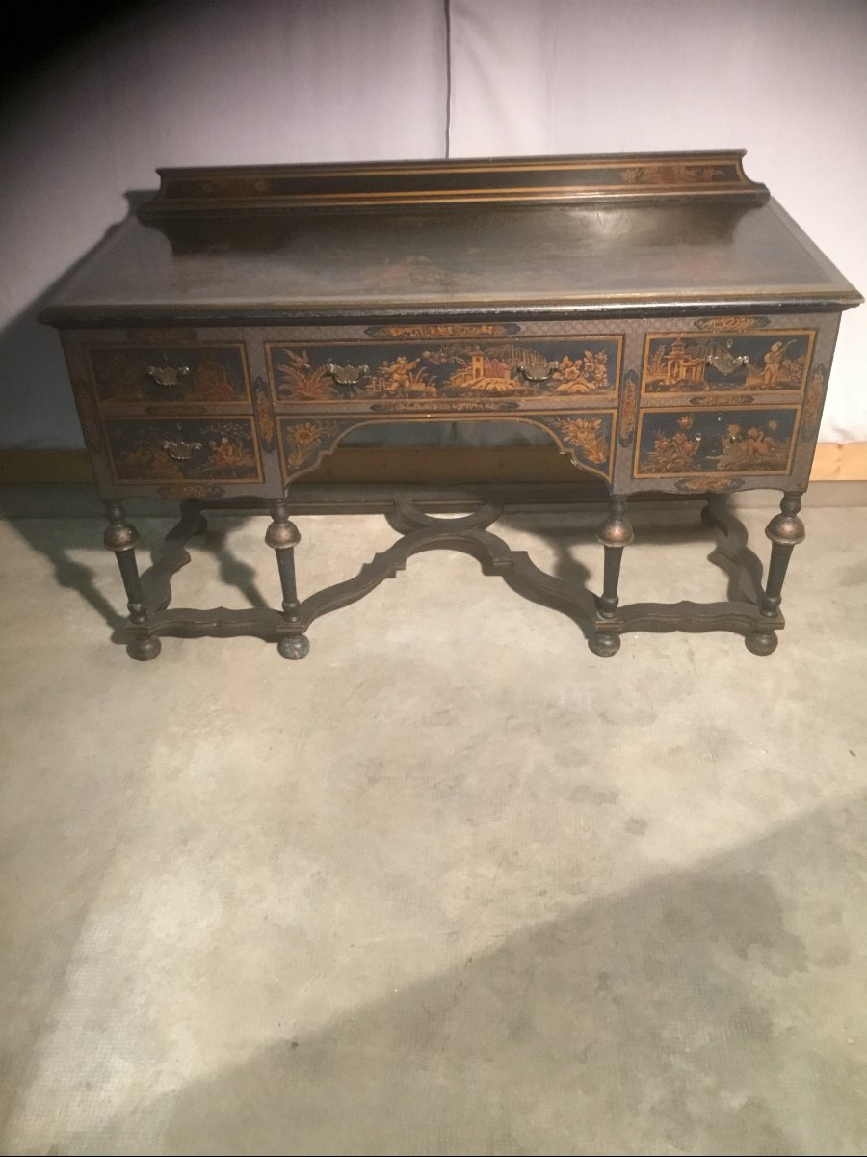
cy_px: 578
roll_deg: +0.5
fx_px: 1035
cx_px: 434
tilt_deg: -32.9
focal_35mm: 31
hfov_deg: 45.4
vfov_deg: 58.4
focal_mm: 3.3
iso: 200
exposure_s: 1/20
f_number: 2.4
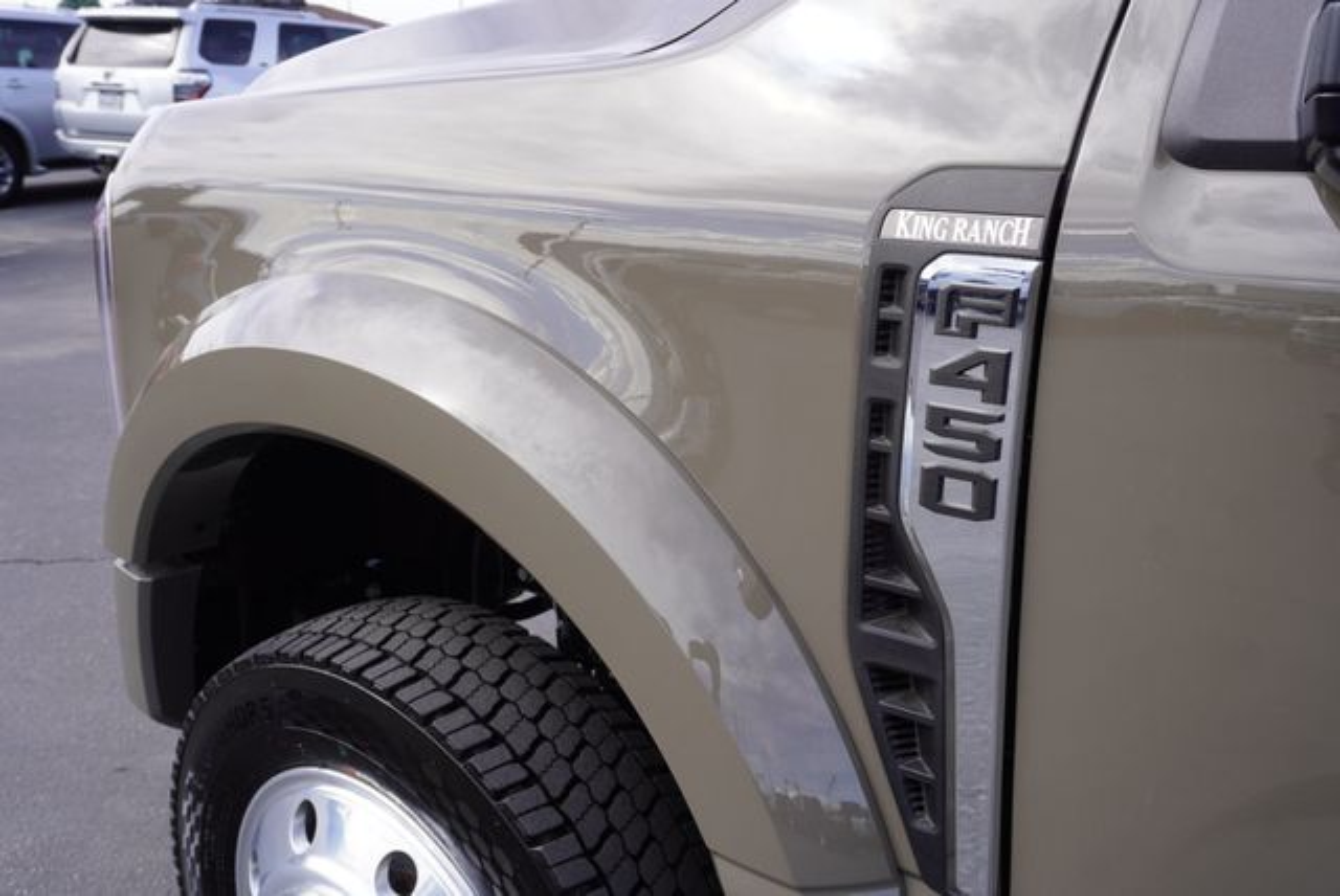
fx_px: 1118
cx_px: 670
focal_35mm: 30
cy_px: 448
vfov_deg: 43.7
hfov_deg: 61.9
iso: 100
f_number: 6.3
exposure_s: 1/100
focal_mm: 20
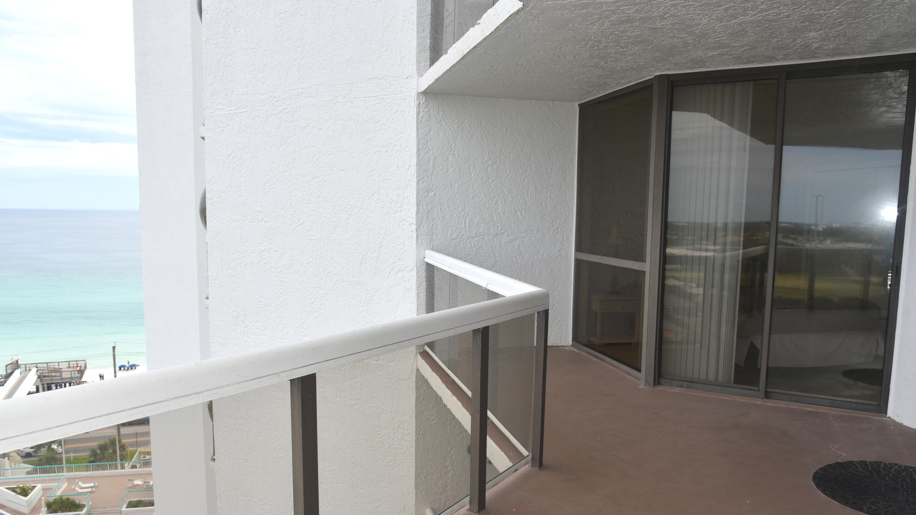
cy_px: 306
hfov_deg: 66.1
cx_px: 463
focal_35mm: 29
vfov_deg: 40.0
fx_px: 704
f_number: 6.3
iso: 100
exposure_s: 1/160
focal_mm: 27
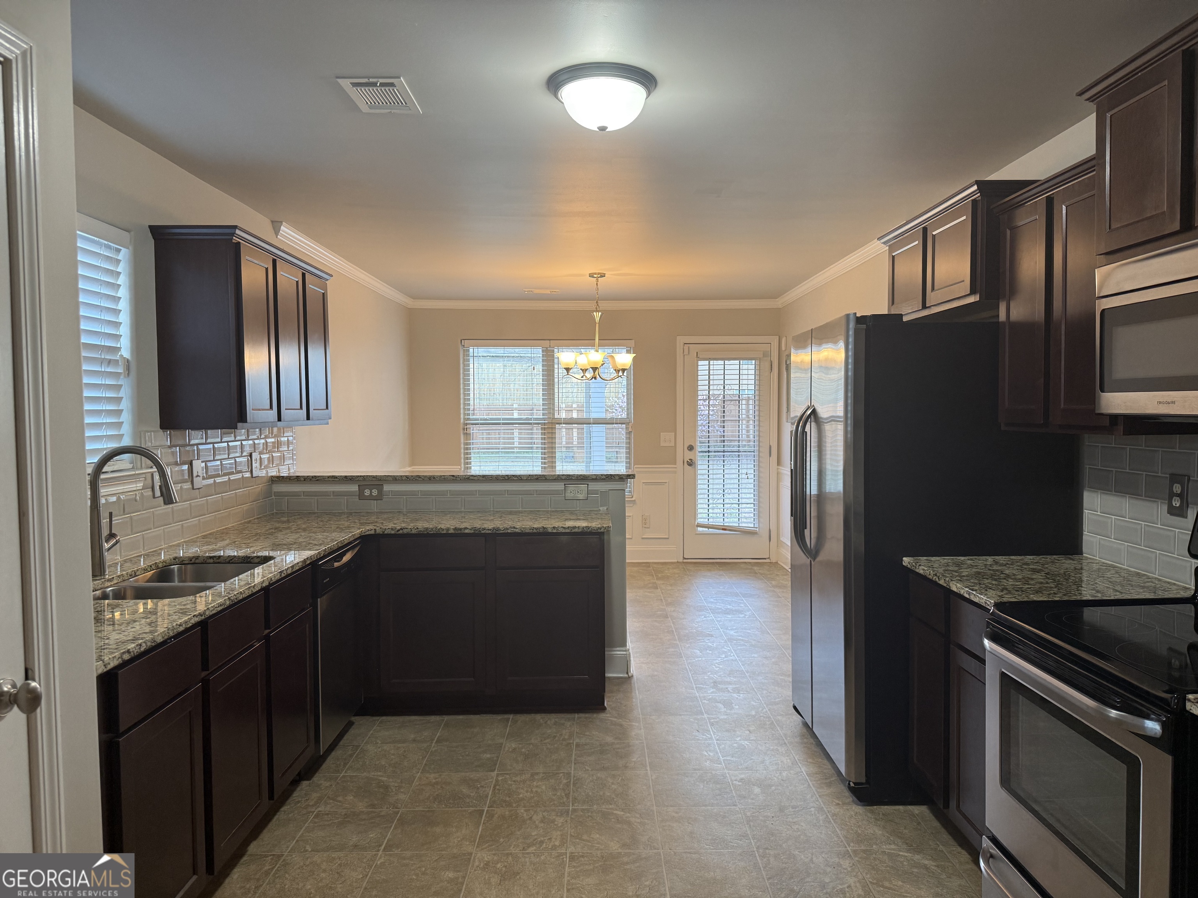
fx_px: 831
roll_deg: -0.1
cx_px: 599
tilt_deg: -2.1
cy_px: 449
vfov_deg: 56.8
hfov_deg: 71.6
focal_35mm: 24
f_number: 1.78
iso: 160
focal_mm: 6.76
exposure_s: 1/60
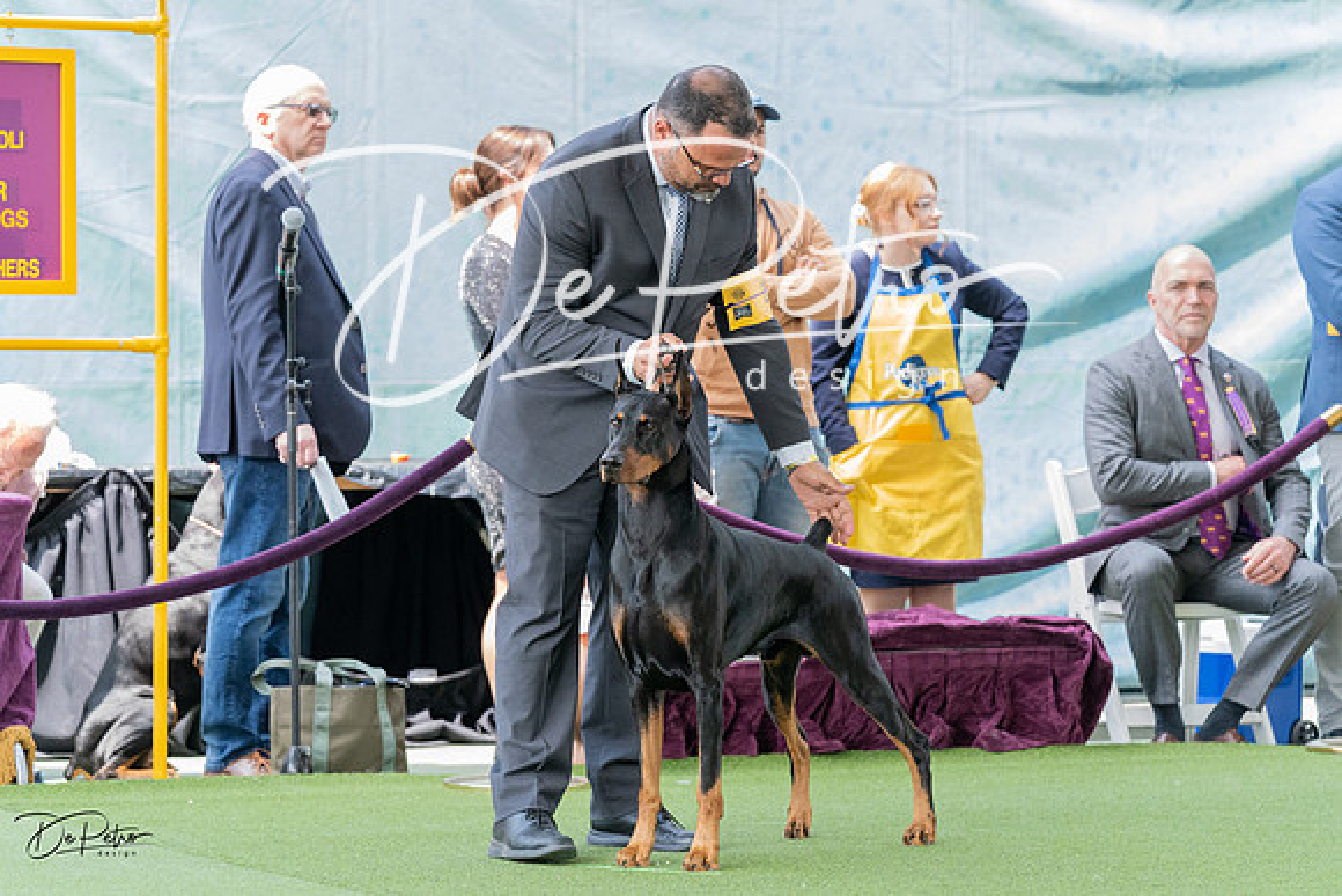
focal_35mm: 147
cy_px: 448
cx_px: 671
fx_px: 5496
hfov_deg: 13.9
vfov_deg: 9.3
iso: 5000
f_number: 5
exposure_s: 1/1000
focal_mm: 144
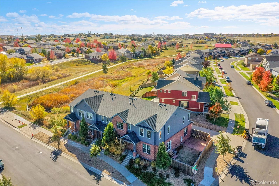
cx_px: 140
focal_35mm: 28
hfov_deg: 65.5
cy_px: 93
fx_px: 217
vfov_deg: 46.4
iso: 800
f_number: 7.1
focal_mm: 10.26
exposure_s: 1/1250
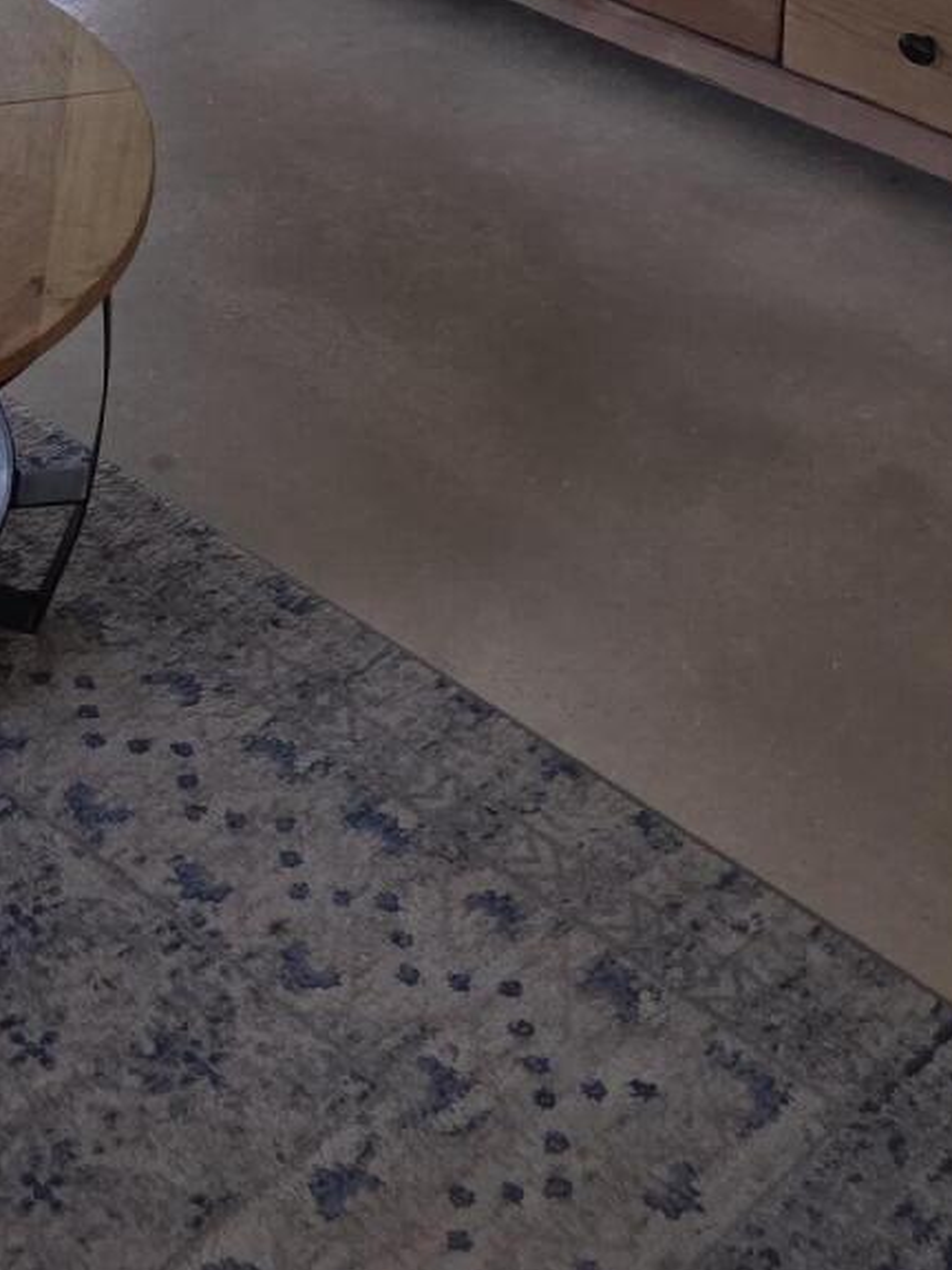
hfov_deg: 18.1
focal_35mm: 80
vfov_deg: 20.7
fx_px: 2935
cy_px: -656
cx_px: 60
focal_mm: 6.3
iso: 40
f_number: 1.7
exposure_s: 1/60
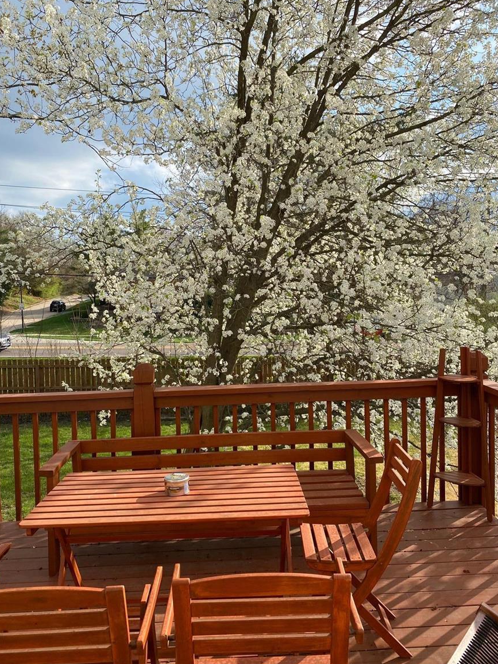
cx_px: 246
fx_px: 518
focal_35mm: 27
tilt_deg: -1.2
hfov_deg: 51.4
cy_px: 327
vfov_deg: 65.3
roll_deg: +1.1
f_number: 1.8
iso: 32
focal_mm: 4.25
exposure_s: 1/1608
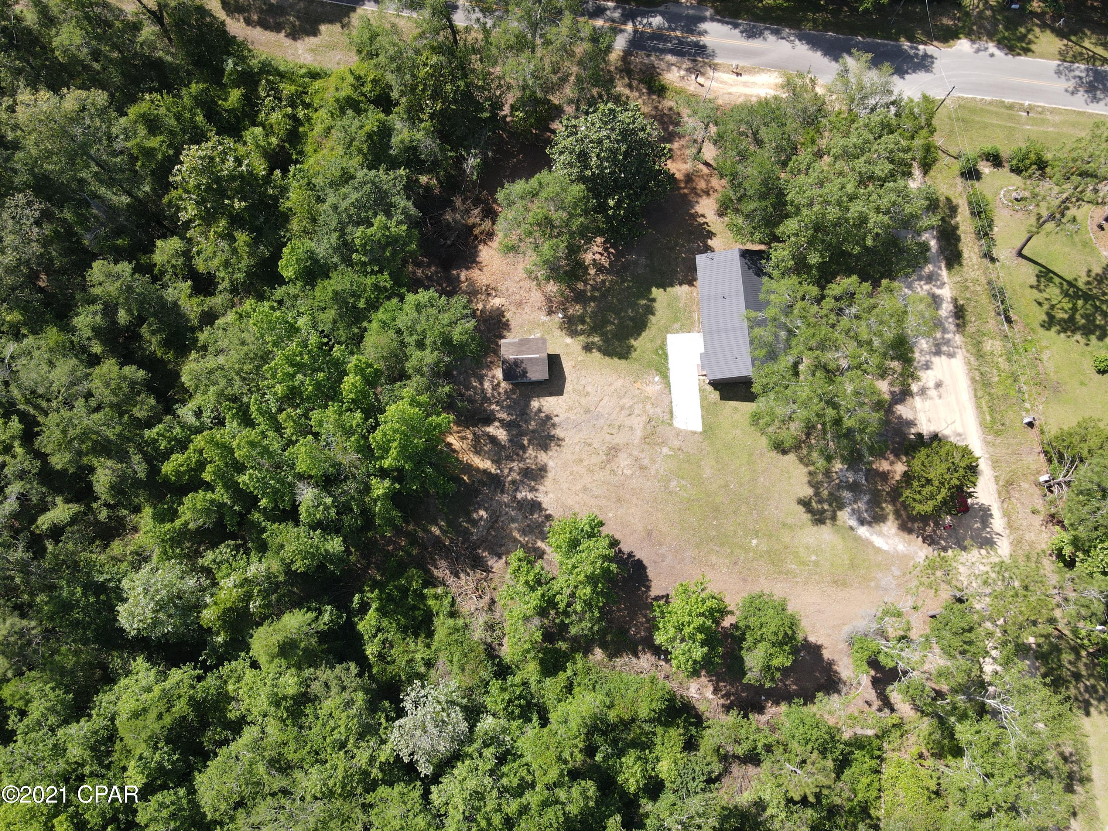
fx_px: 768
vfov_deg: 56.8
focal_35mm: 24
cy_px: 416
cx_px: 554
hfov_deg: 71.6
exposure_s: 1/250
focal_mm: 4.5
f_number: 2.8
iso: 100
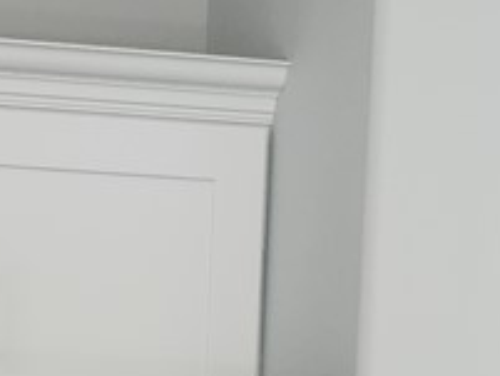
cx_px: 0
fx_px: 1691
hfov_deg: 16.5
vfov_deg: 10.9
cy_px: 872
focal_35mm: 117
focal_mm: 5.54
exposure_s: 1/120
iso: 250
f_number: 1.8
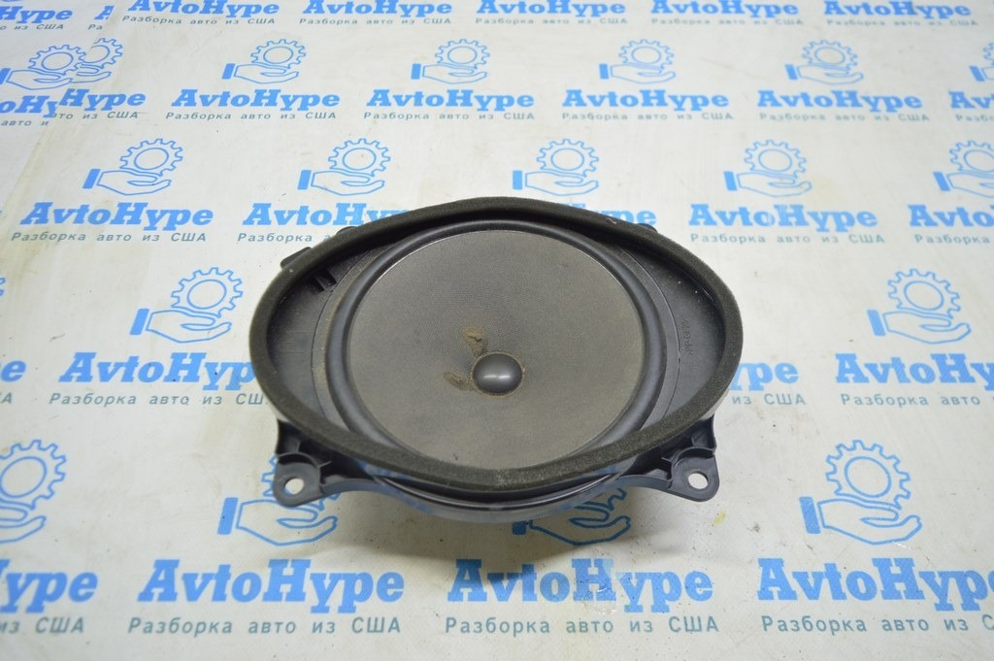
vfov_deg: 47.9
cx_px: 497
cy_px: 330
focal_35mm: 27
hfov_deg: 67.4
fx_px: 745
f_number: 3.5
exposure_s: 1/40
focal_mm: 18
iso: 400
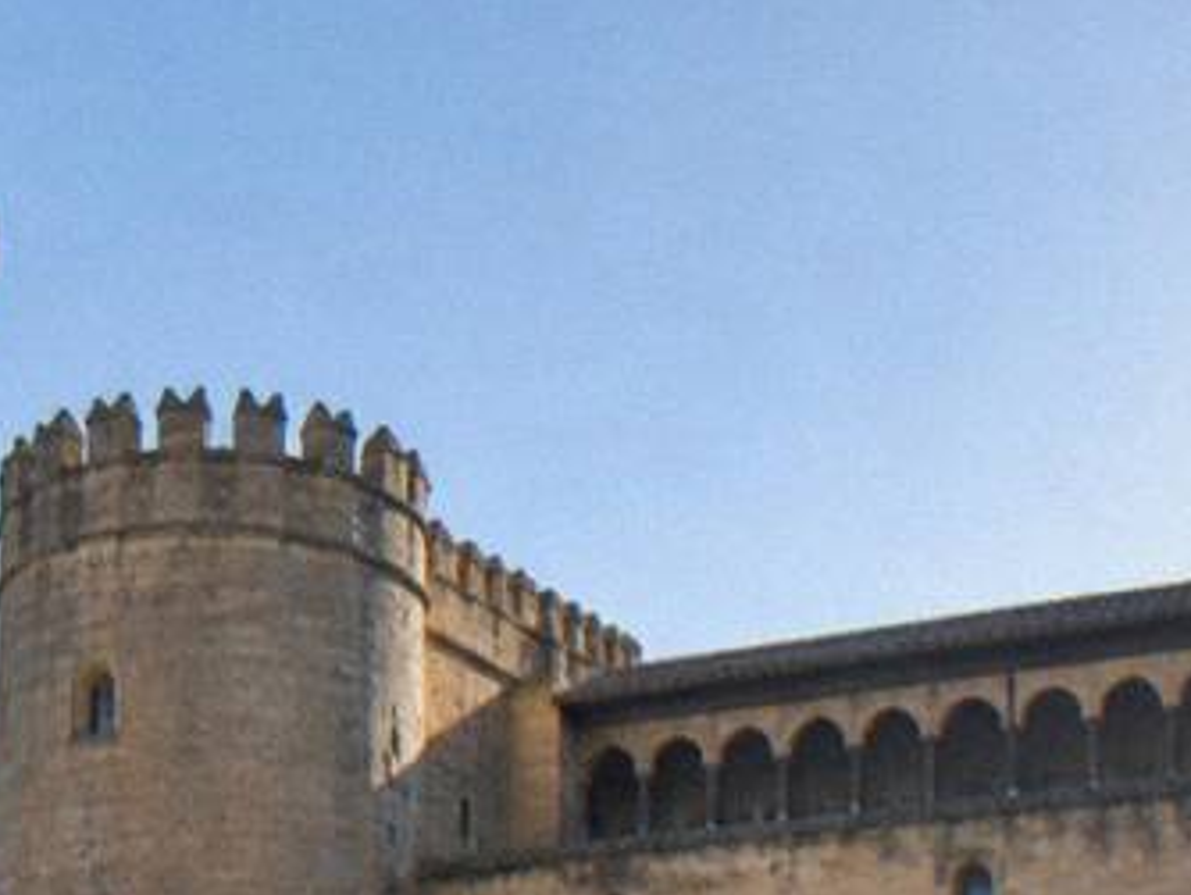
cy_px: 1038
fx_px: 3960
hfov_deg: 17.1
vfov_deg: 12.6
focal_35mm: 115
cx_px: 435
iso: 320
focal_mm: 40
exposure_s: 1/80
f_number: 11
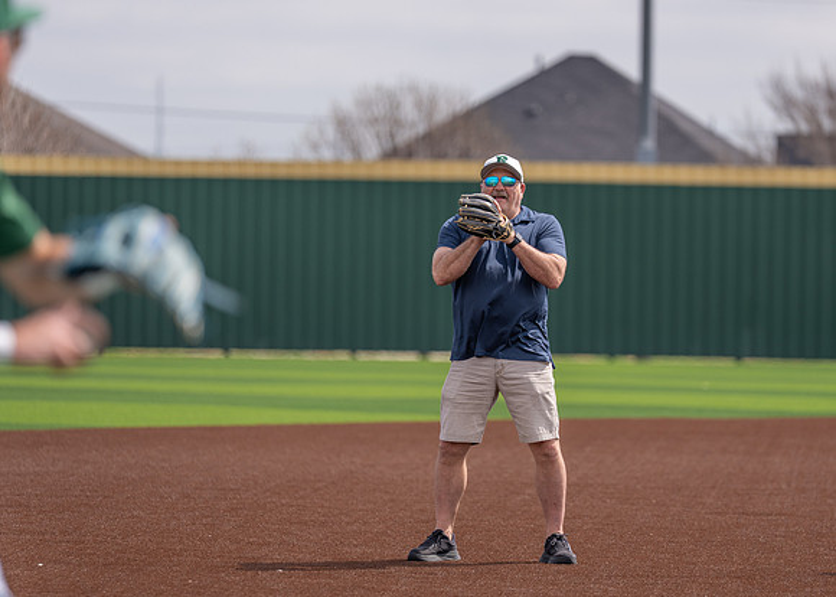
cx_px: 488
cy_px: 281
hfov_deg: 9.1
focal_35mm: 221
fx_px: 5235
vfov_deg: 6.5
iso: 100
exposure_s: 1/2000
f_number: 2.8
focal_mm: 180
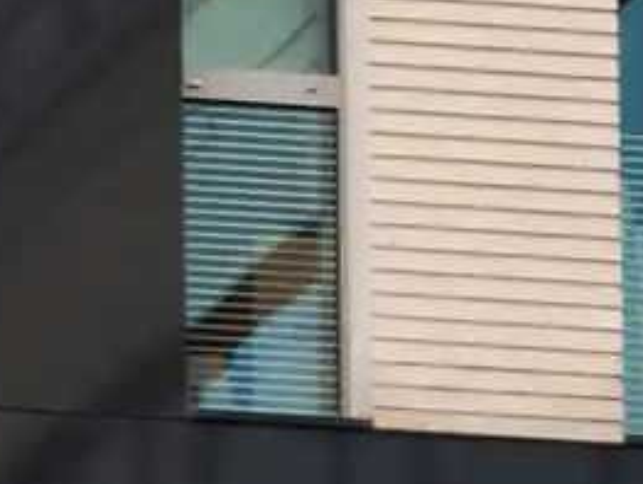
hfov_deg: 2.0
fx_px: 18388
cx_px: -1313
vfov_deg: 1.5
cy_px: -400
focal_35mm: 989
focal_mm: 135
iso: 400
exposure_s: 1/250
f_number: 5
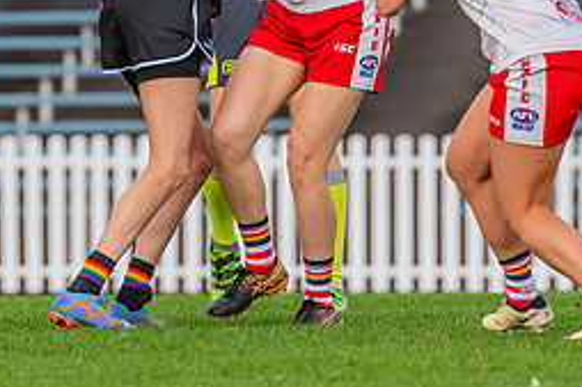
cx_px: 303
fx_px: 24767
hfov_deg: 1.3
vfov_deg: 0.9
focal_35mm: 1533
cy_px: 29
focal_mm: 420
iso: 800
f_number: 6.3
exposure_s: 1/1000
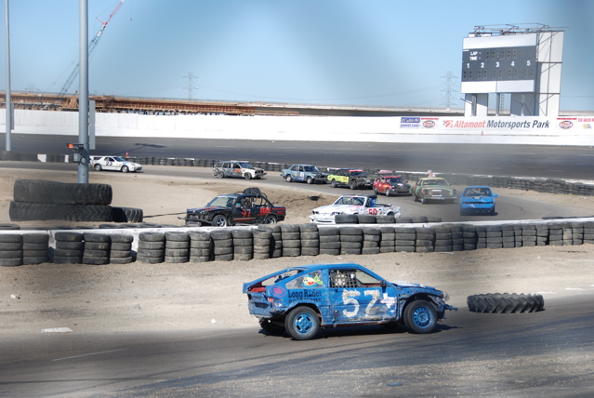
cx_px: 297
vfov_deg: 16.3
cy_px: 199
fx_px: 1388
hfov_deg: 24.2
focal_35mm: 84
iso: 100
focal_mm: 56
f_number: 5.6
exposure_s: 1/500
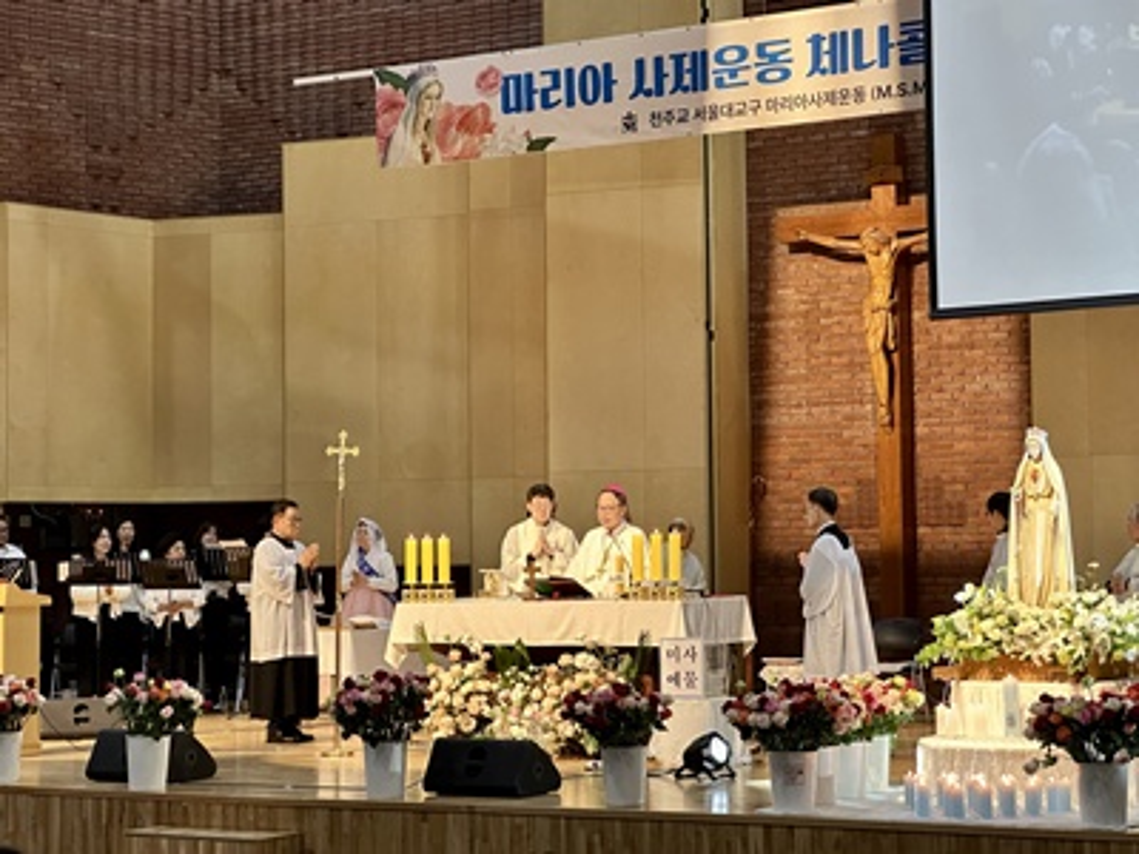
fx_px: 2534
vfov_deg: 19.1
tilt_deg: +3.4
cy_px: 427
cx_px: 570
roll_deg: +0.3
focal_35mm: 77
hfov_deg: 25.3
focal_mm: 9
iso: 250
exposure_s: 1/60
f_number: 2.8
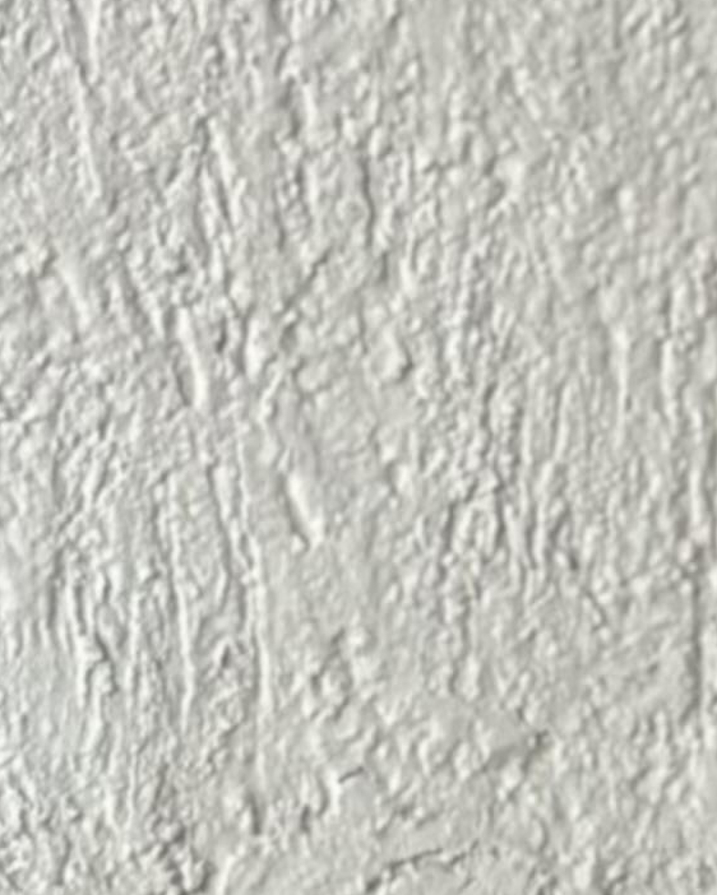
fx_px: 7132
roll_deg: +0.9
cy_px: -825
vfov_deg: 7.0
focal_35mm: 269
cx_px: 1688
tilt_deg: +1.3
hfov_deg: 5.6
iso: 250
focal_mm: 6.86
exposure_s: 1/60
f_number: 1.78
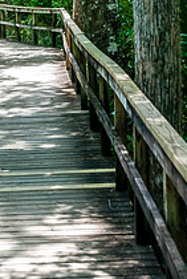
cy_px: 54
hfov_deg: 11.2
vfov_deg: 16.6
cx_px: 14
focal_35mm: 122
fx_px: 946
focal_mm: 38
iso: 100
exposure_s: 1/80
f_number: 4.5
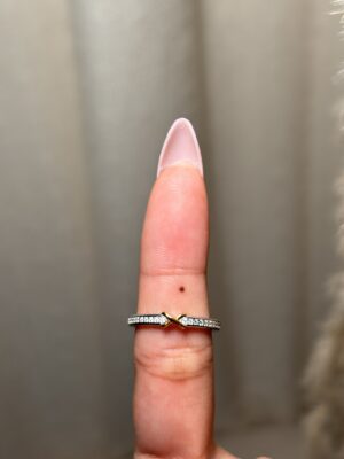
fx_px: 689
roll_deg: +5.4
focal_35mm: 52
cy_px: 230
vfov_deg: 36.8
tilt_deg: -40.1
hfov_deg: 28.0
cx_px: 172
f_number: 1.6
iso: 50
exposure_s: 1/92
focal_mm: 5.96
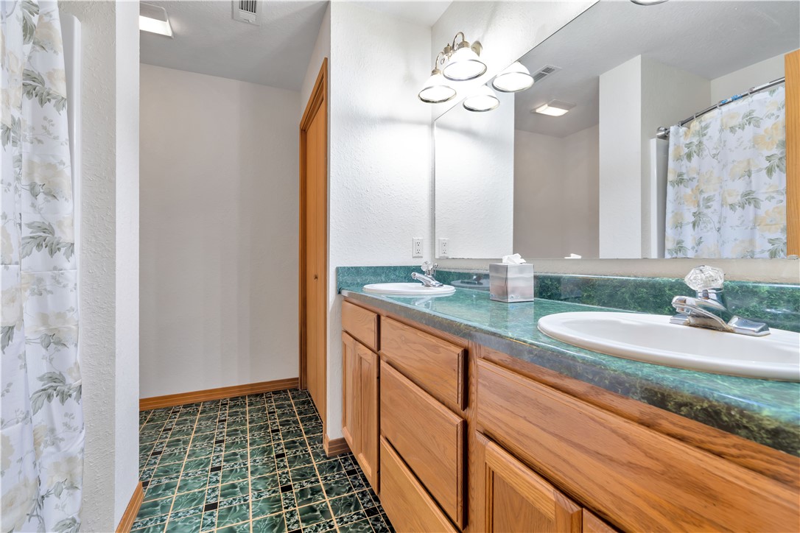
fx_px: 356
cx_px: 400
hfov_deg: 96.7
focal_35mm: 16
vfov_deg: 73.7
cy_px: 266
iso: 80
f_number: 8
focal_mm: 16
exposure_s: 1/1.25
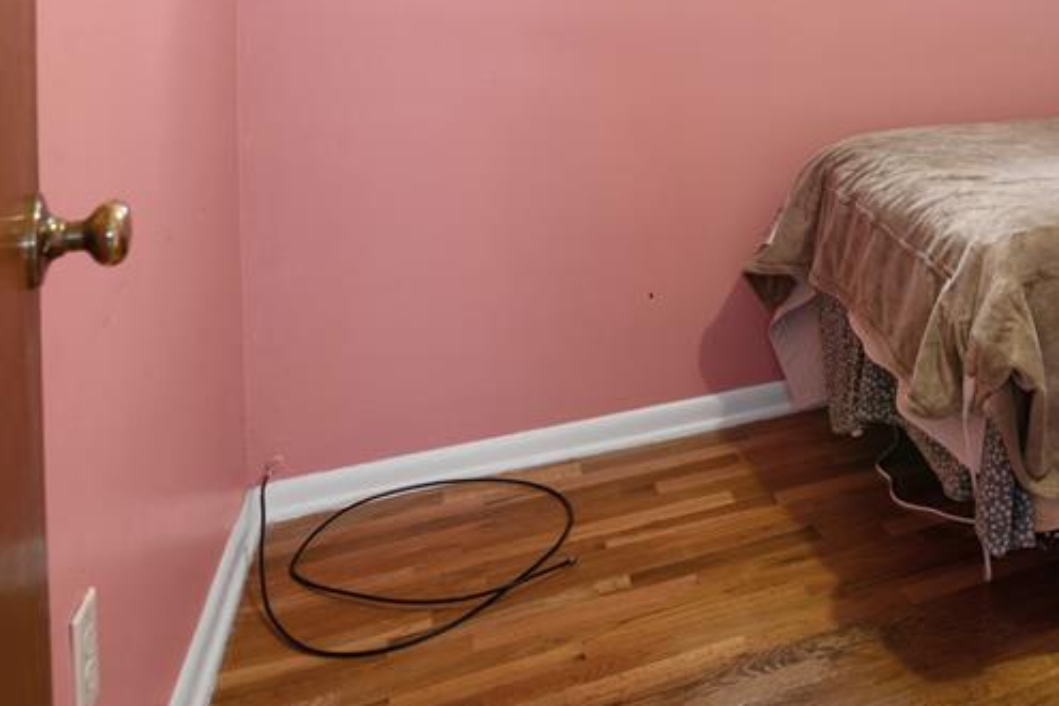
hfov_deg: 30.0
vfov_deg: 21.1
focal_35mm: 62
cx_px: 1078
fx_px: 1824
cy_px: -3
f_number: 9
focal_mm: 30
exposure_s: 1/1.25
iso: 320
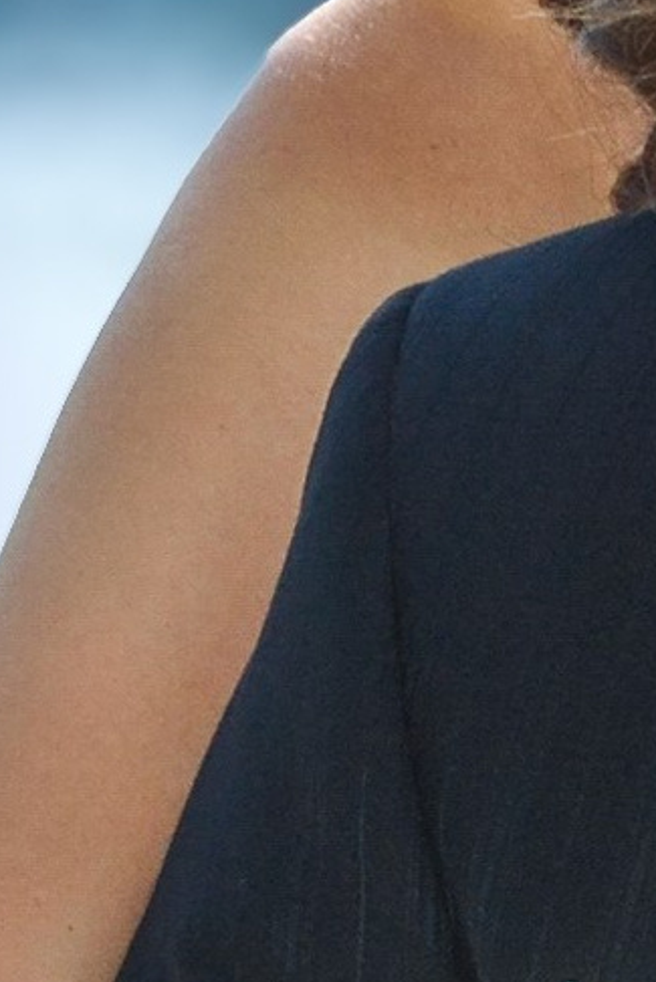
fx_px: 11635
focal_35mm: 426
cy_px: 1077
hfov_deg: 3.2
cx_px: 908
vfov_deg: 4.8
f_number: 7.1
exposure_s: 1/180
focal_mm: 36
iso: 200
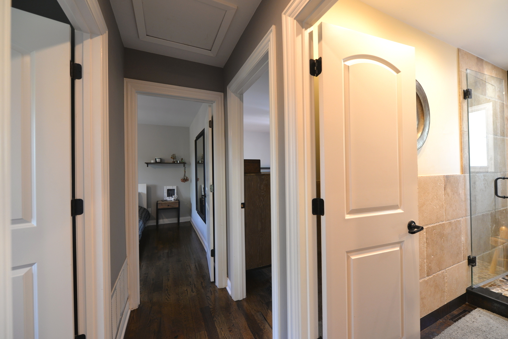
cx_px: 254
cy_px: 170
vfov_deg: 81.3
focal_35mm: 14
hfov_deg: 104.2
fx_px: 198
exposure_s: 1/60
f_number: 4
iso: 640
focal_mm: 14
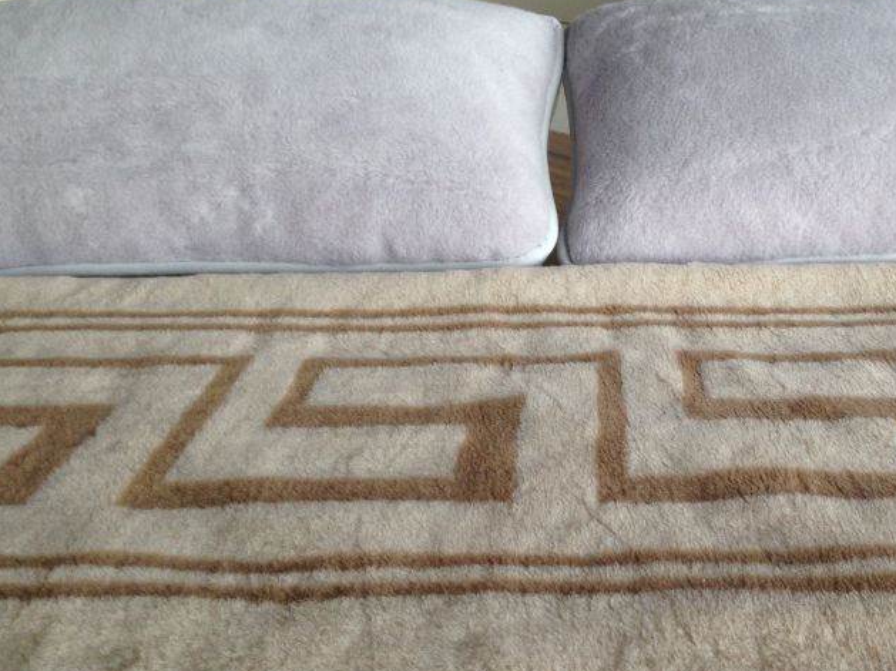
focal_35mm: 42
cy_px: 389
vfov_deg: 34.2
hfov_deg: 44.5
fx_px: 1087
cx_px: 544
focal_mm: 4.12
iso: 64
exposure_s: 1/120
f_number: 2.4
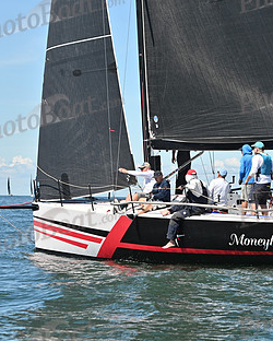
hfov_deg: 12.6
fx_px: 1231
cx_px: 182
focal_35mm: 122
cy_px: 158
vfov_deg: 15.8
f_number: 4.5
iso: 250
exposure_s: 1/1000
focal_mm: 70
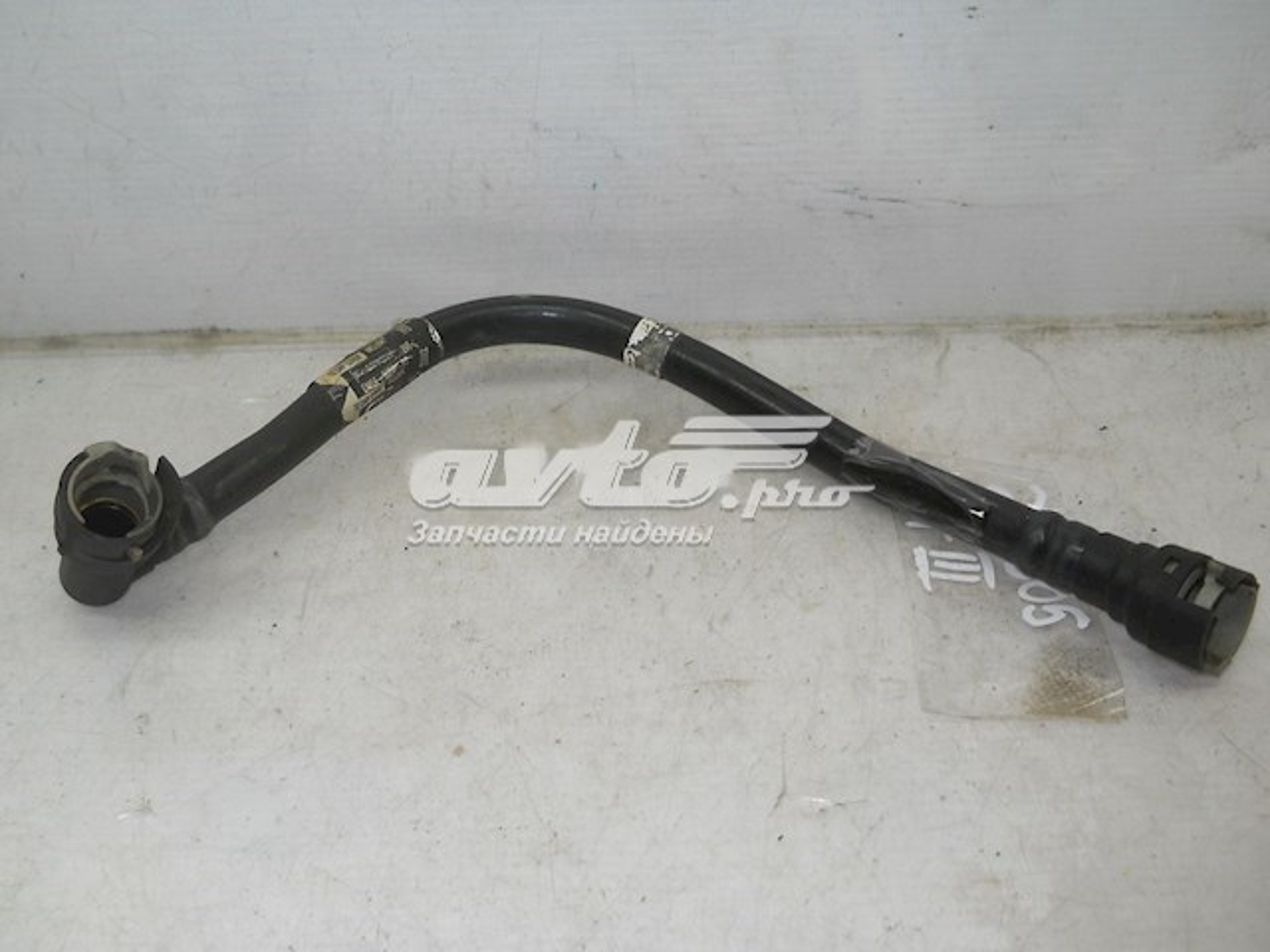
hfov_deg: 45.8
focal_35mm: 41
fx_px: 1504
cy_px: 476
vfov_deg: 35.1
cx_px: 635
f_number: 3.1
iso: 80
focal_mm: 6.72
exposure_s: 1/60
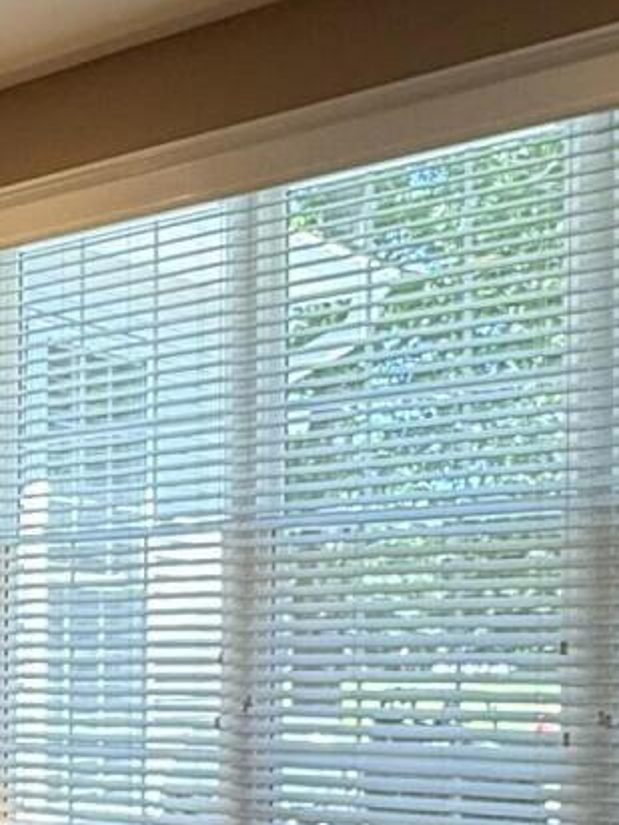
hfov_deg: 18.6
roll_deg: -0.2
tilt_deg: +0.5
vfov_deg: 27.8
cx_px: -357
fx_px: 1621
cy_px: 687
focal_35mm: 68
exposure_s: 1/120
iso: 250
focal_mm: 2.22
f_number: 2.2
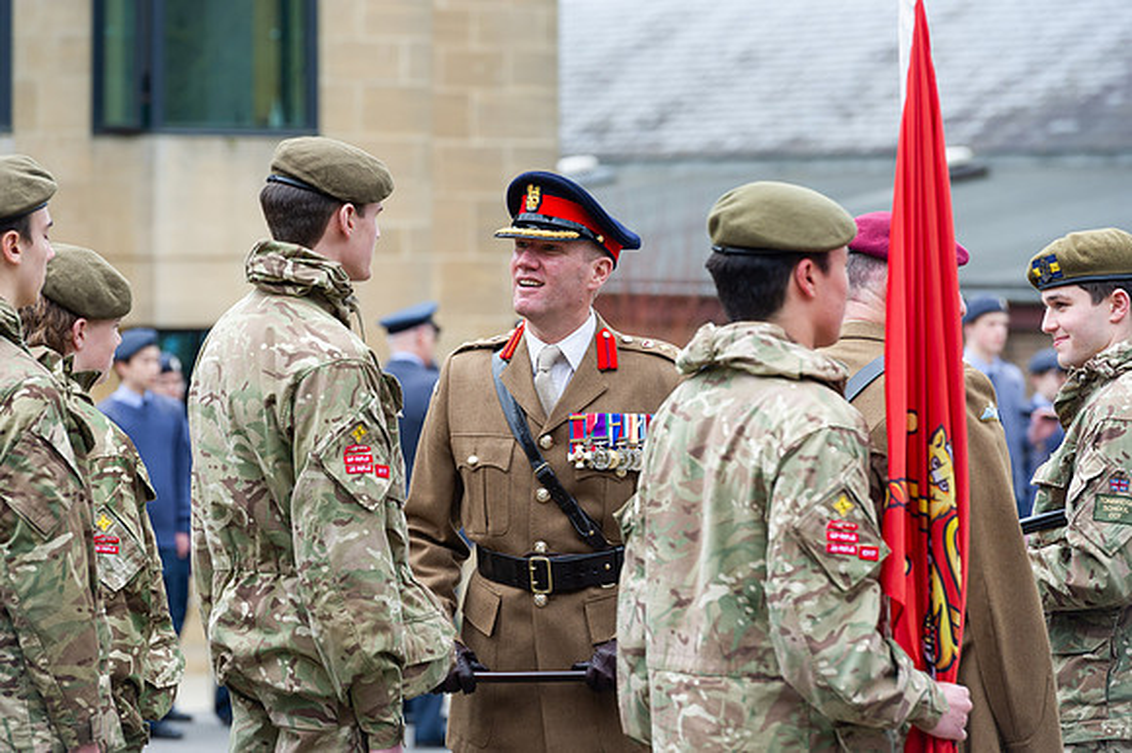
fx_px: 6453
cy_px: 374
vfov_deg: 6.7
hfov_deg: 10.0
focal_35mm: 205
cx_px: 557
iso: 800
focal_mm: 200
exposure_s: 1/250
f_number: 6.3
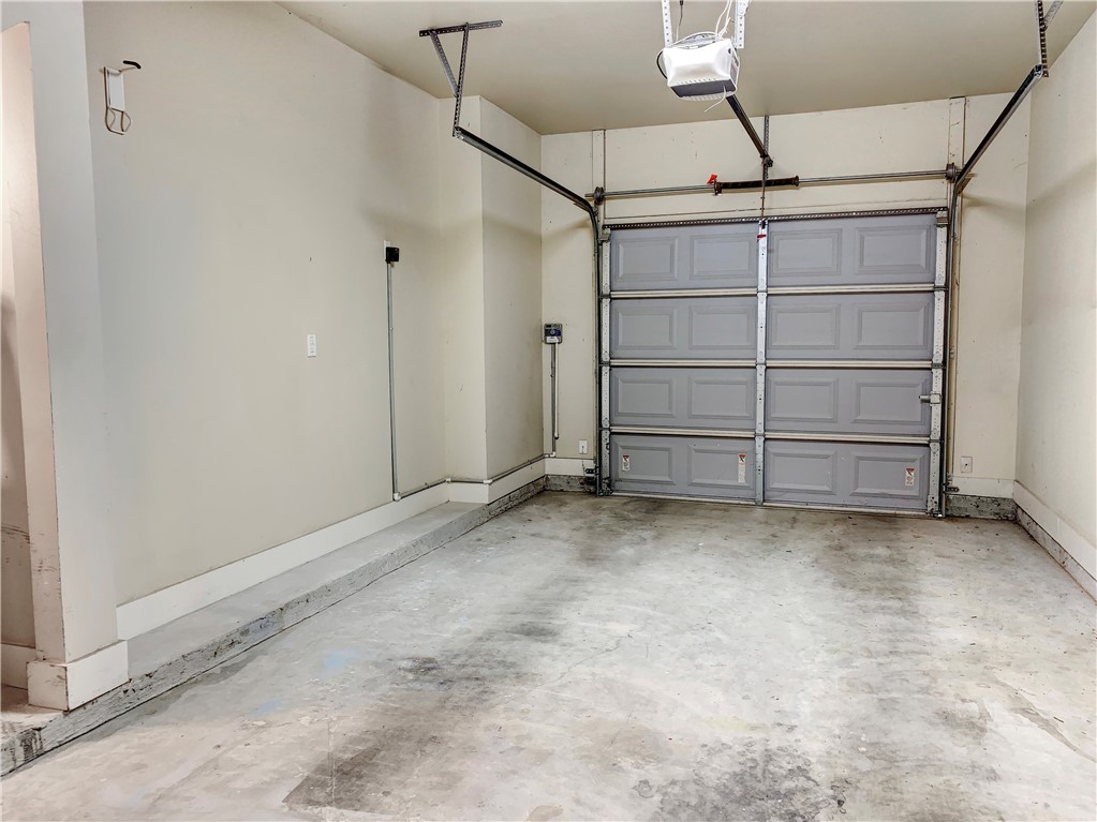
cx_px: 548
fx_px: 824
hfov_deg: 67.3
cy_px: 411
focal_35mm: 26
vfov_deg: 53.1
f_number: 1.8
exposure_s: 1/5
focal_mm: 4.3
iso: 25
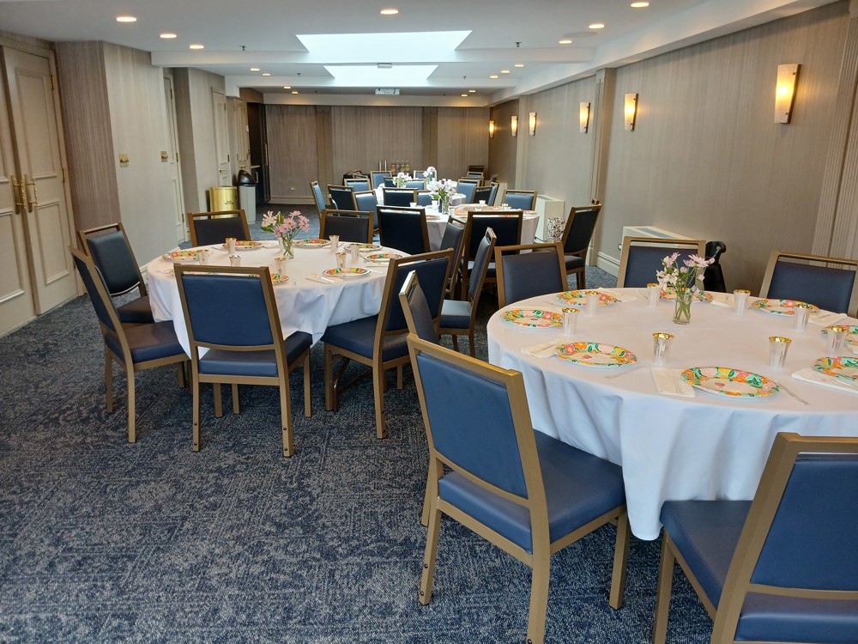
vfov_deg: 53.1
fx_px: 644
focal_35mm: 26
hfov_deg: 67.3
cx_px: 429
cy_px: 322
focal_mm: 3.98
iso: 160
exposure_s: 1/60
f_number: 1.8
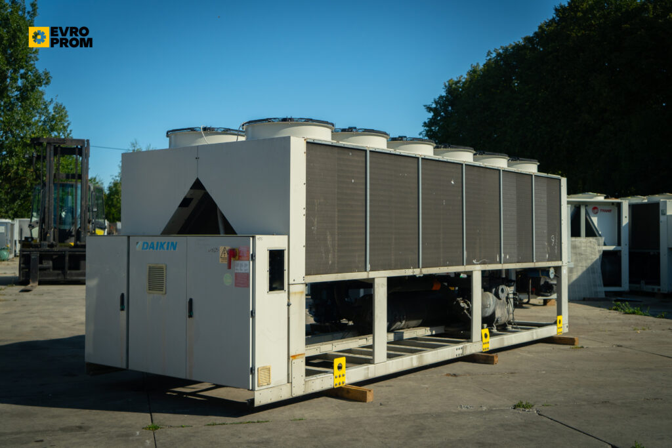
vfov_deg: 32.6
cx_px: 336
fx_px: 765
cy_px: 224
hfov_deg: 47.4
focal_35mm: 41
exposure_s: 1/1250
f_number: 4
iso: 320
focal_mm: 41
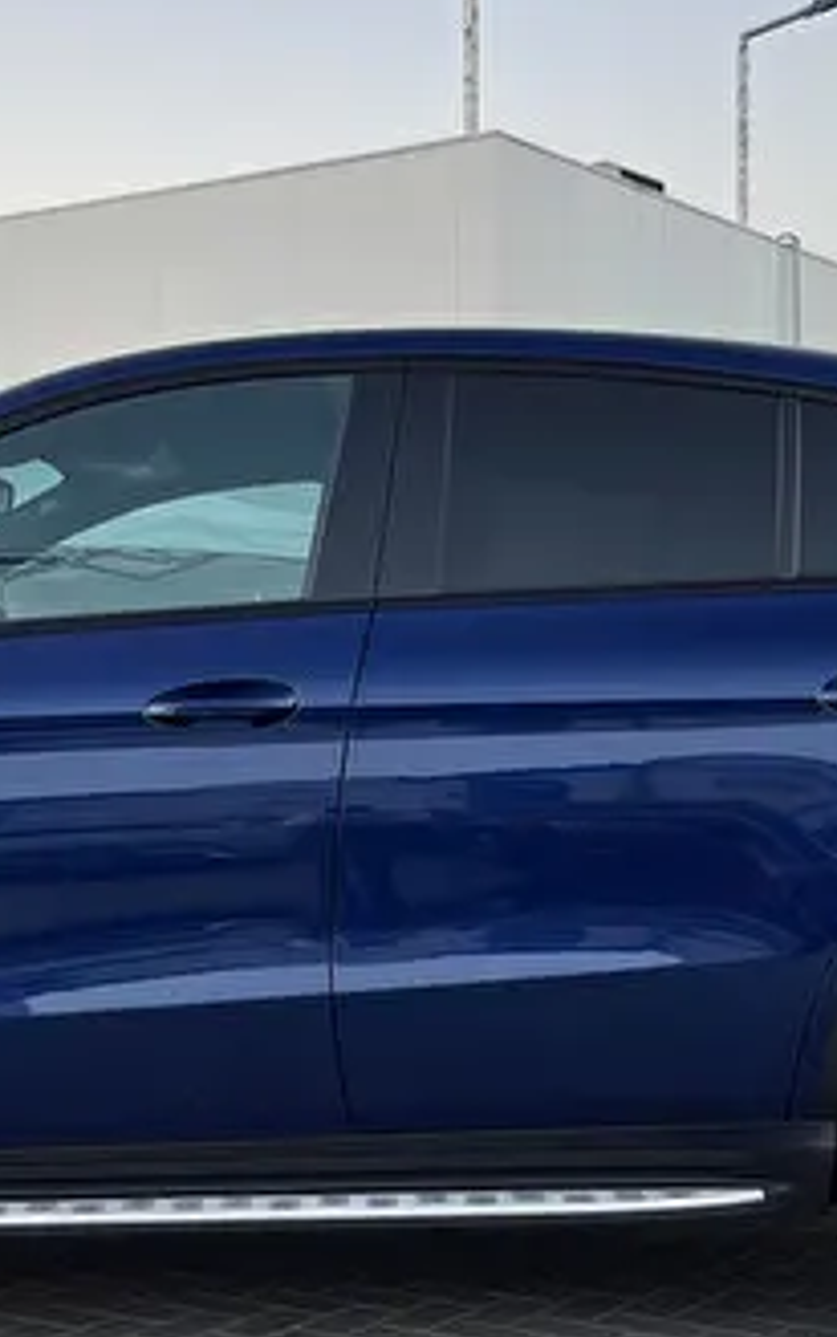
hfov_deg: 19.4
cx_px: 284
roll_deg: +0.6
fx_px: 2442
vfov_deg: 30.6
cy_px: 780
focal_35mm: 67
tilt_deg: -1.6
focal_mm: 5.1
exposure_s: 1/131
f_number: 1.6
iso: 32
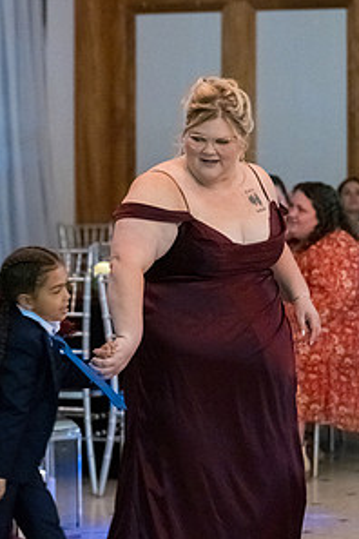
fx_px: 1585
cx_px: 141
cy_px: 343
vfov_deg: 19.2
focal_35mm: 106
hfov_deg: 12.9
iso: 6400
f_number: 2.8
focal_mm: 70
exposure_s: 1/80
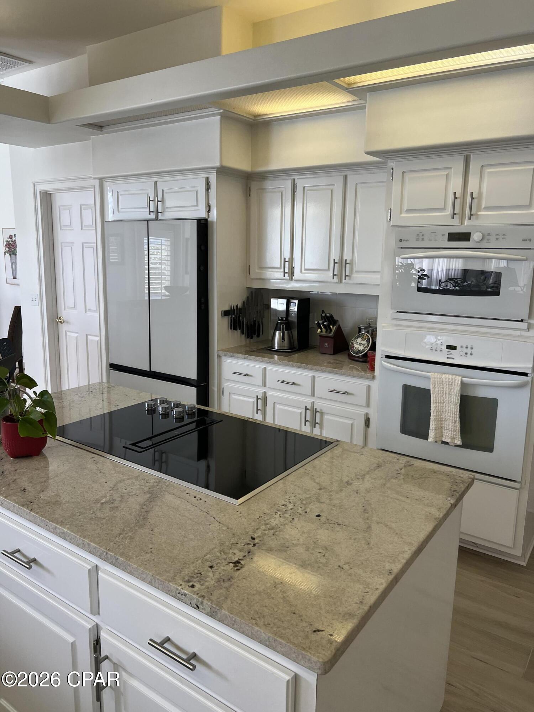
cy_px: 356
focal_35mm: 26
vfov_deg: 67.3
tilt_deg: -11.7
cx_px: 267
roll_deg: -1.8
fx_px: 535
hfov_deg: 53.1
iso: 80
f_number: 1.5
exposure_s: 1/120
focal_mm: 5.7
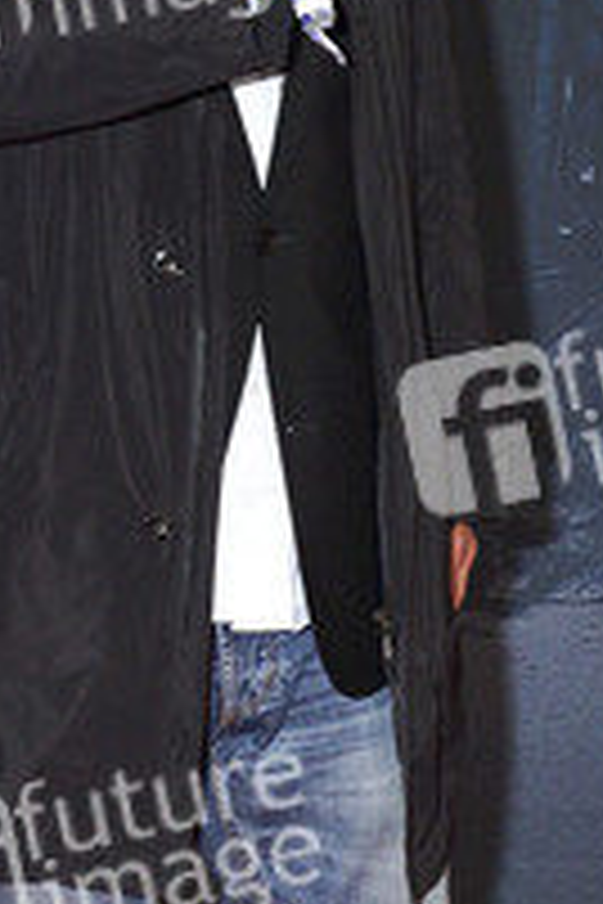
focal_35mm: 209
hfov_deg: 6.6
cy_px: 184
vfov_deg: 9.8
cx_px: 223
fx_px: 5251
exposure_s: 1/400
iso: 800
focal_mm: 50
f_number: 5.6
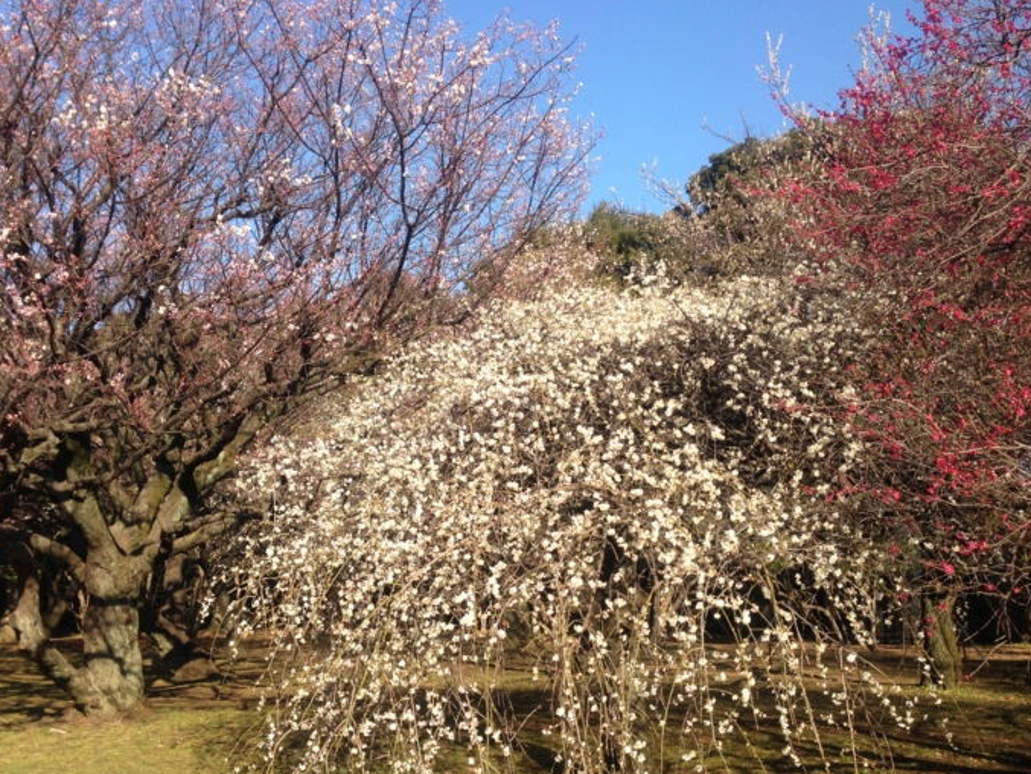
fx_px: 1162
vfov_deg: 36.7
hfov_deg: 47.8
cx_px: 454
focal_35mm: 39
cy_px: 448
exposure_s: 1/713
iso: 50
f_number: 2.4
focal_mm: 4.13
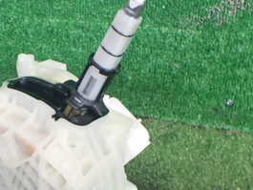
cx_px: 65
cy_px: 138
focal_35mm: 68
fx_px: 497
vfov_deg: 21.5
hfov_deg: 28.2
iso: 800
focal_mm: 5.4
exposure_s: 1/125
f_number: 2.3
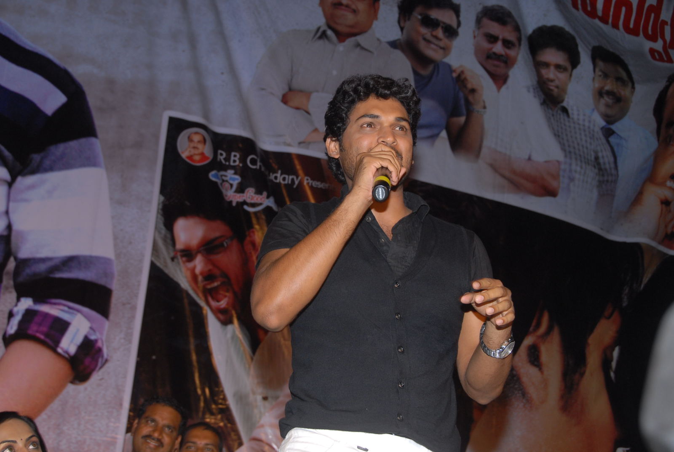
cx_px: 337
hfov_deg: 29.2
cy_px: 226
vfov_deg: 19.8
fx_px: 1294
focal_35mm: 69
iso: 320
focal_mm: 46
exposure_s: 1/125
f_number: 7.1
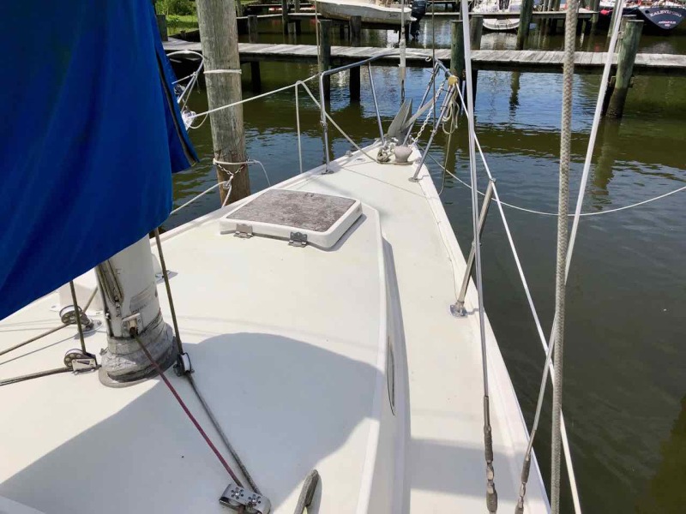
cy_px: 257
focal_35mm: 28
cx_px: 343
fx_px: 555
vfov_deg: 49.7
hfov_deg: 63.4
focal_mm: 3.99
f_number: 1.8
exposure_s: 1/4000
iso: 20
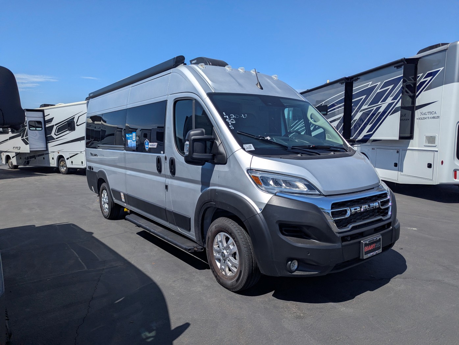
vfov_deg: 56.9
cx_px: 230
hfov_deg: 71.5
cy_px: 172
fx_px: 319
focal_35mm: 24
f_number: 1.85
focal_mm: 6.81
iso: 47
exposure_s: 1/4348
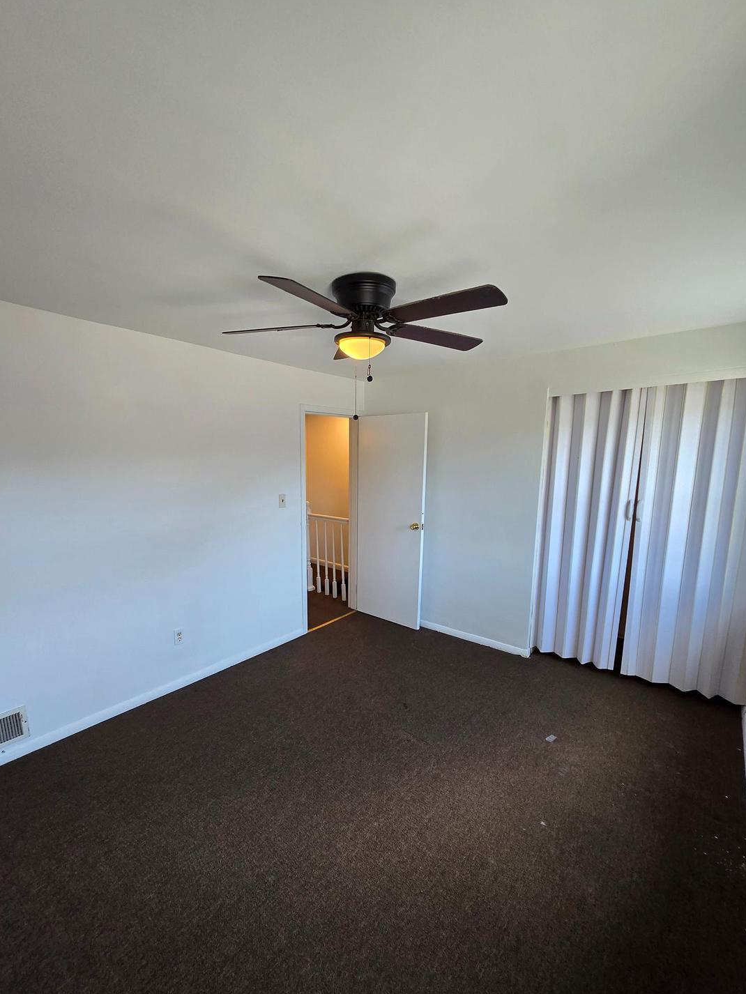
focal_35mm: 14
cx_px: 346
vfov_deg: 101.9
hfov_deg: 85.6
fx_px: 402
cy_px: 533
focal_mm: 1.7
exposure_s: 1/60
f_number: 2.2
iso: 100
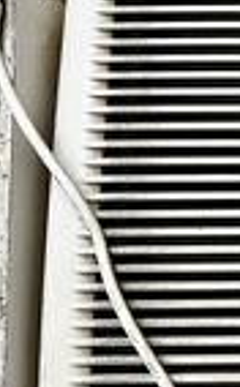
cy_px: 198
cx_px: 574
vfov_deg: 23.3
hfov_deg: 11.9
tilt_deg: +5.8
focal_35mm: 89
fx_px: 937
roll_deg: +0.0
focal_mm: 5.7
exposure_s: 1/60
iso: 200
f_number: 1.5
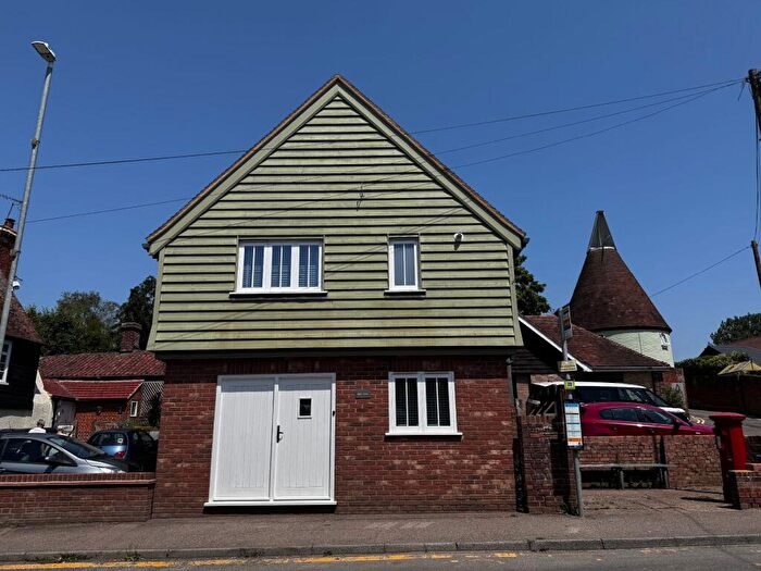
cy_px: 286
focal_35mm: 24
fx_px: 528
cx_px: 380
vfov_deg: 56.8
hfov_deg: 71.6
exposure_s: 1/7092
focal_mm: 6.76
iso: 80
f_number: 1.78
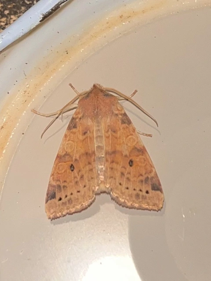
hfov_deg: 53.1
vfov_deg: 67.3
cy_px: 140
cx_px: 106
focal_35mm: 26
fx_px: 211
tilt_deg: -60.6
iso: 32
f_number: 1.6
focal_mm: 5.1
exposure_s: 1/79
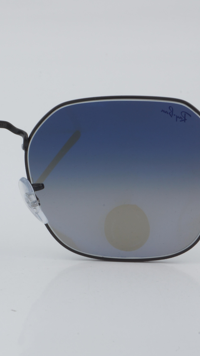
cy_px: 178
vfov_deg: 18.2
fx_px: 1113
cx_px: -5
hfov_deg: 10.2
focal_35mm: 118
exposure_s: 1/4
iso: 100
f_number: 29
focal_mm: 50
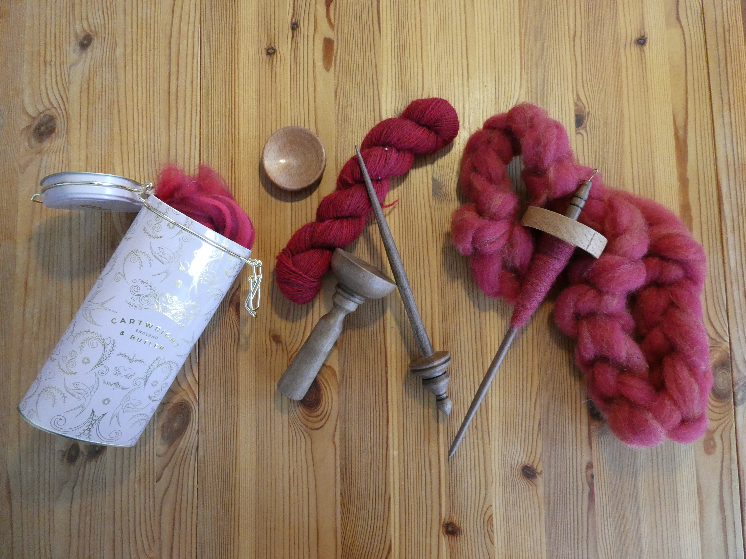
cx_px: 373
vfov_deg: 56.8
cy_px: 280
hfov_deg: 71.6
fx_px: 517
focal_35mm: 24
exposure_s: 1/60
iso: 500
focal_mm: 4.3
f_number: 3.3
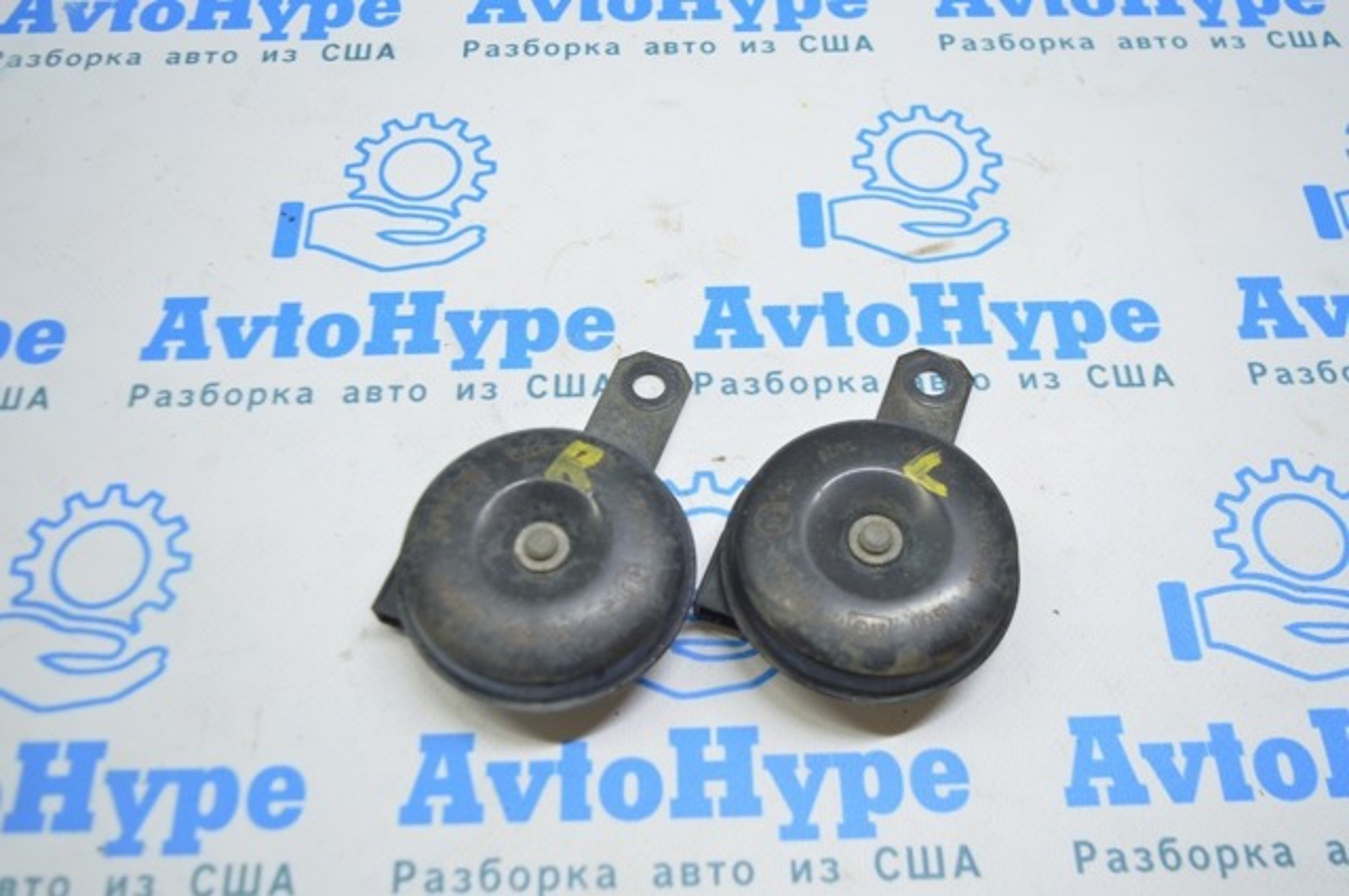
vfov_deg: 38.3
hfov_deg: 55.2
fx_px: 1291
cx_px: 674
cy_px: 448
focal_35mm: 34
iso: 400
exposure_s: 1/50
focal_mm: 23
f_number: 3.8
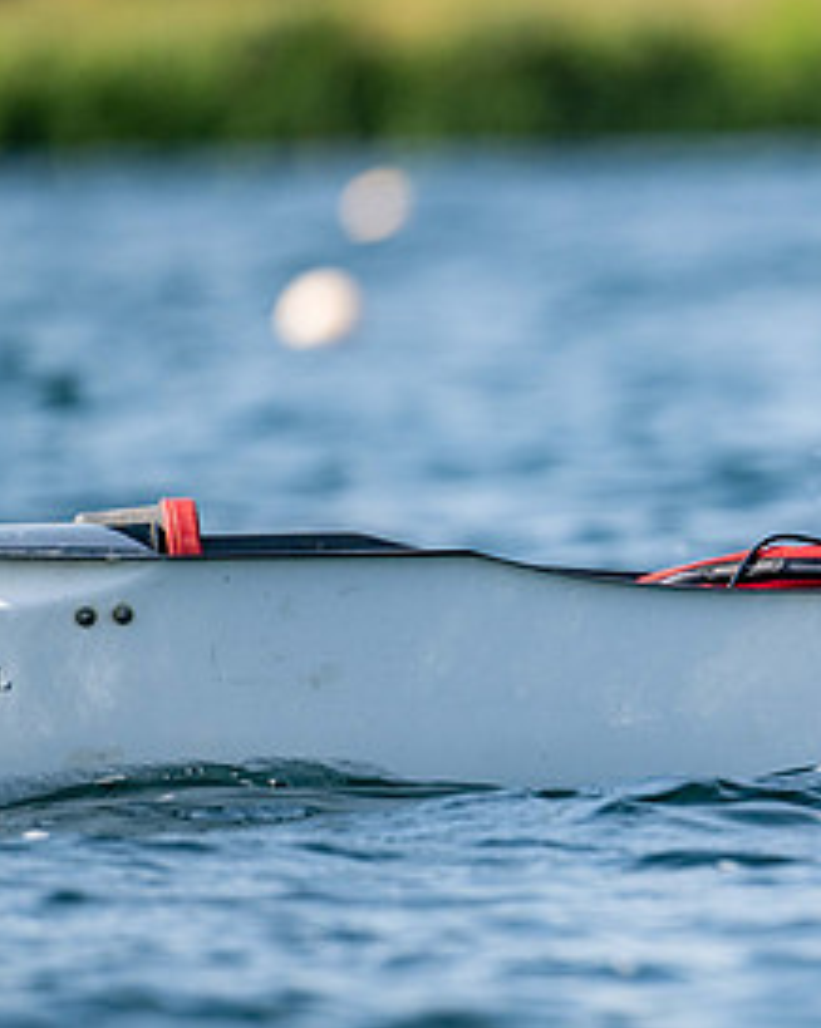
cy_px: 476
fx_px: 24265
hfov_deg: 1.9
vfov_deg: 2.4
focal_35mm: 798
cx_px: 1051
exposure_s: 1/2500
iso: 220
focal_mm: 400
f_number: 4.5
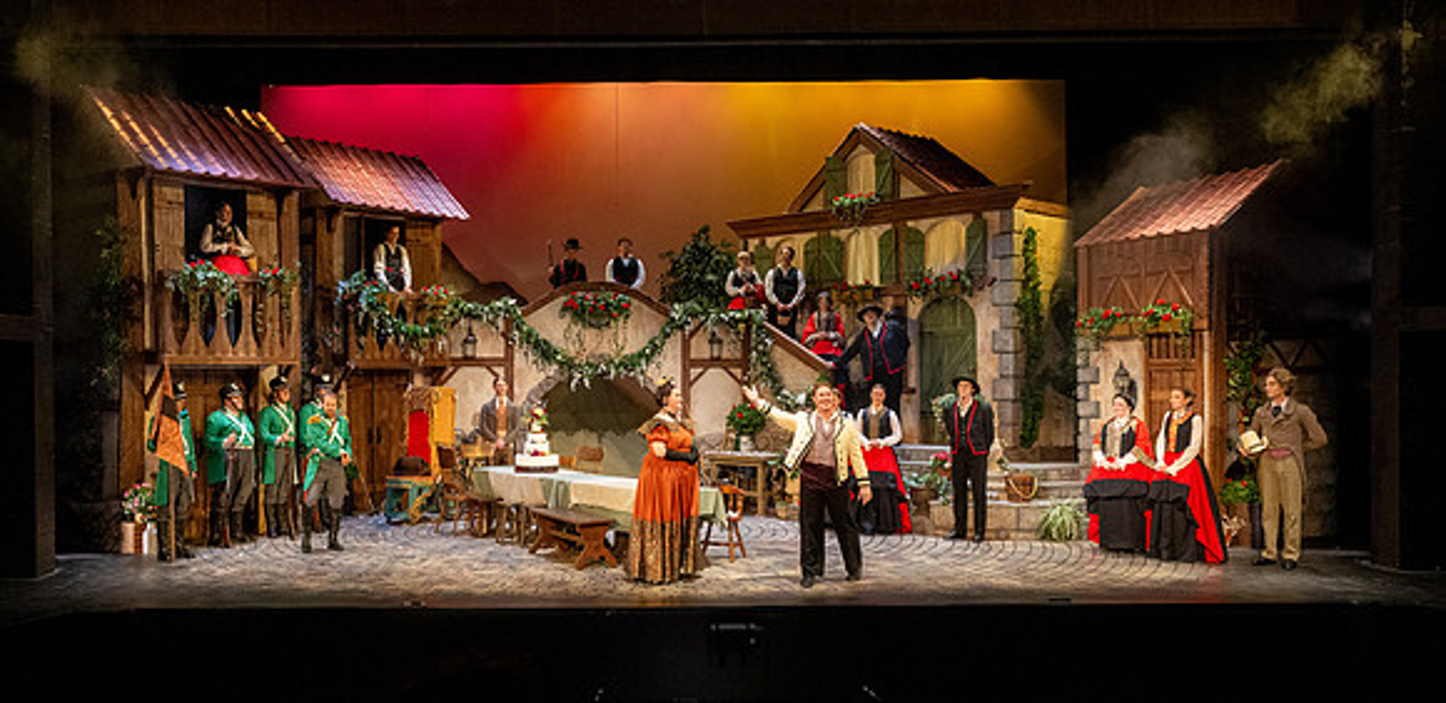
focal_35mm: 31
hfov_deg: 63.2
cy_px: 396
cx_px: 574
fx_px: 1162
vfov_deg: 33.6
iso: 1600
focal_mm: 24
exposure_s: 1/160
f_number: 5.6
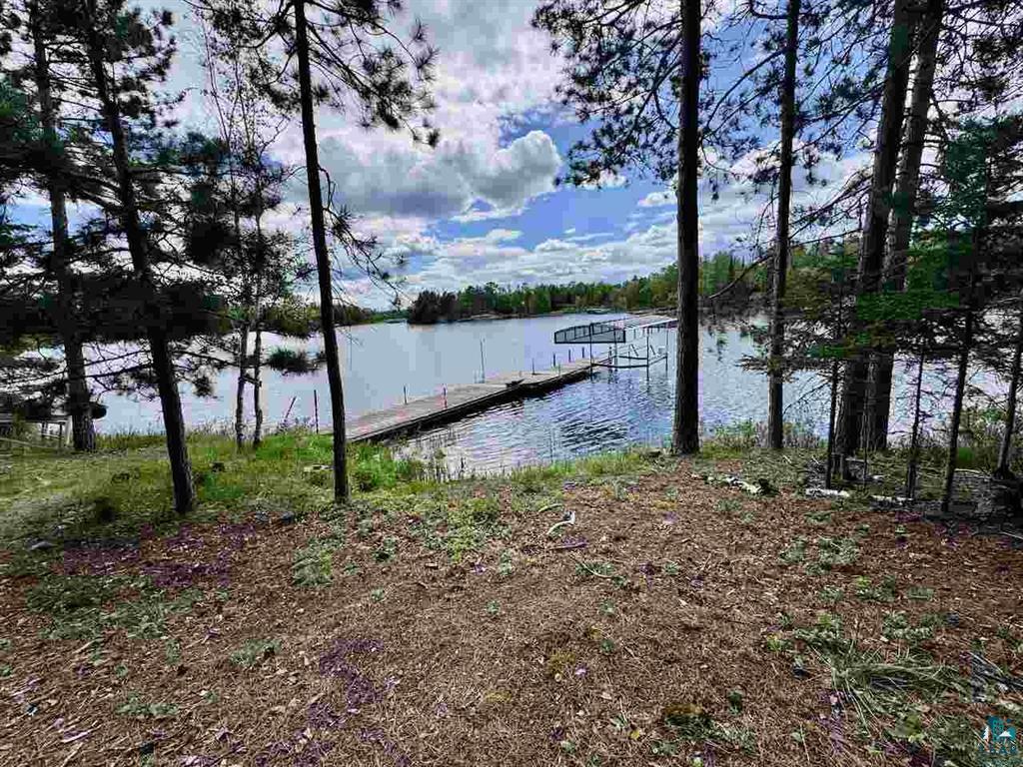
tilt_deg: -10.5
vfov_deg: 85.7
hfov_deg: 102.1
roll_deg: +2.8
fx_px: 414
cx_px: 512
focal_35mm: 14
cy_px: 384
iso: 50
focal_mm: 2.22
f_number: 2.2
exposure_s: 1/2028
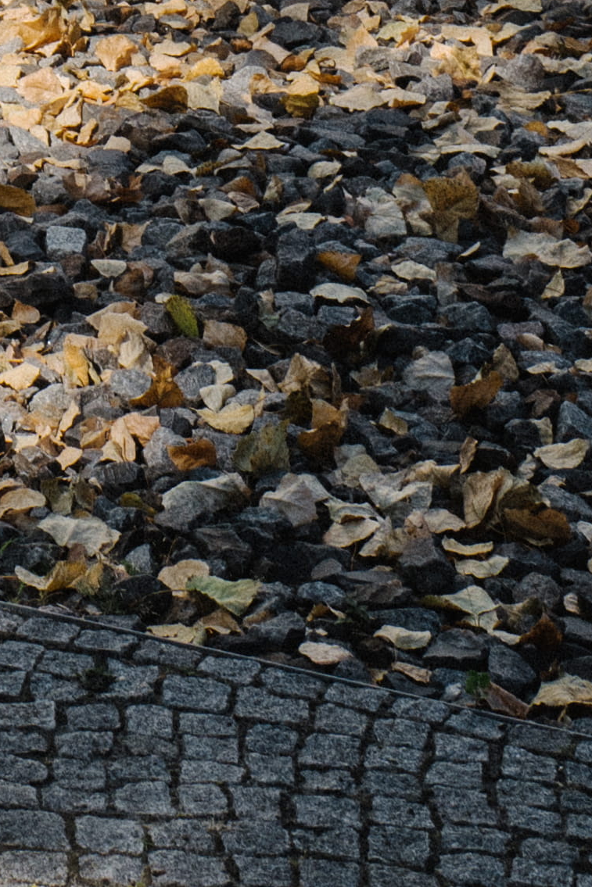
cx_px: -648
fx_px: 3649
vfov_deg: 11.4
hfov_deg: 8.7
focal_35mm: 148
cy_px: -1281
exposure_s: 1/250
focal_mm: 28
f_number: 11
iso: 100
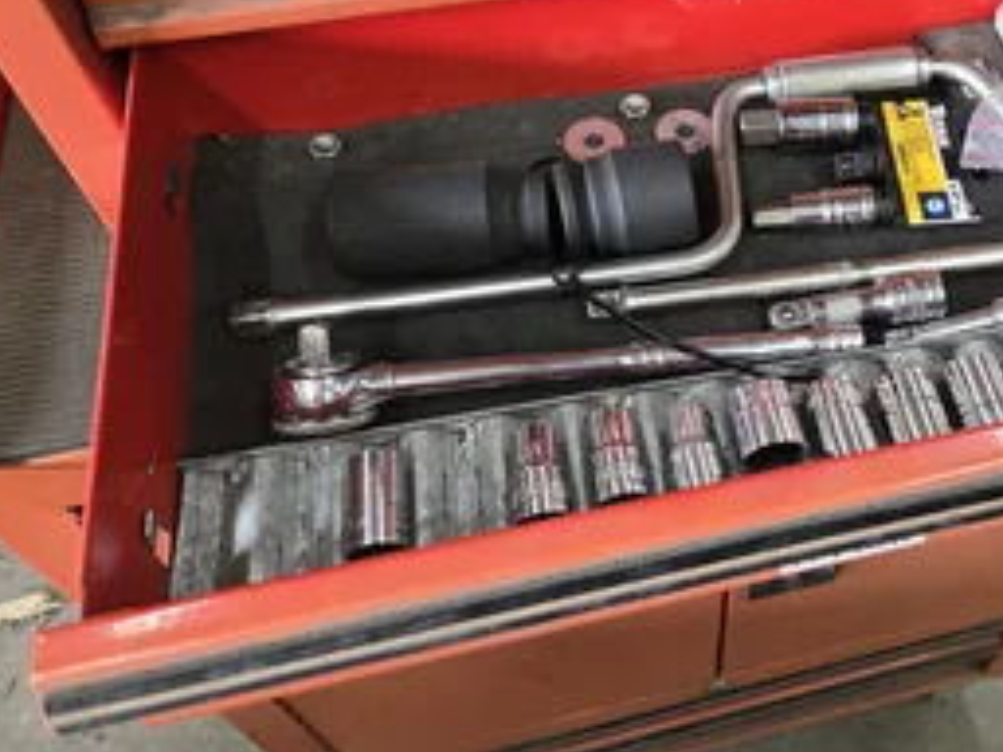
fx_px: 1043
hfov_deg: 49.5
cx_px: 740
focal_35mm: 36
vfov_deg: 39.2
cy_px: 247
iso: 200
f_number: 1.8
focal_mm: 5.4
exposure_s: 1/120
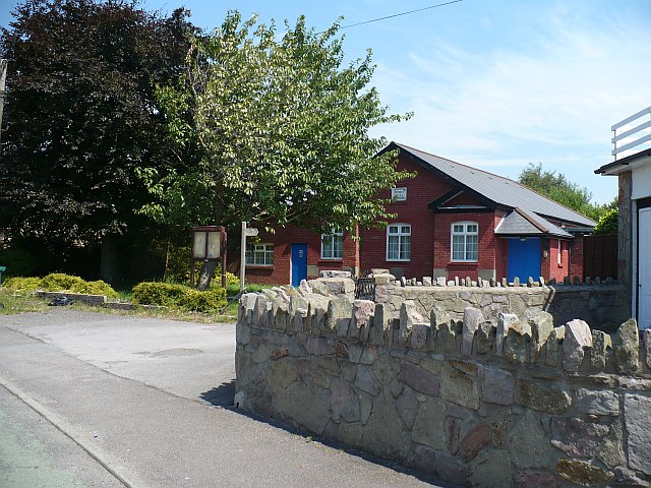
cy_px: 244
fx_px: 696
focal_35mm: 37
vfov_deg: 38.7
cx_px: 326
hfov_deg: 50.1
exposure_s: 1/1000
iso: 100
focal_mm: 6.1
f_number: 2.8
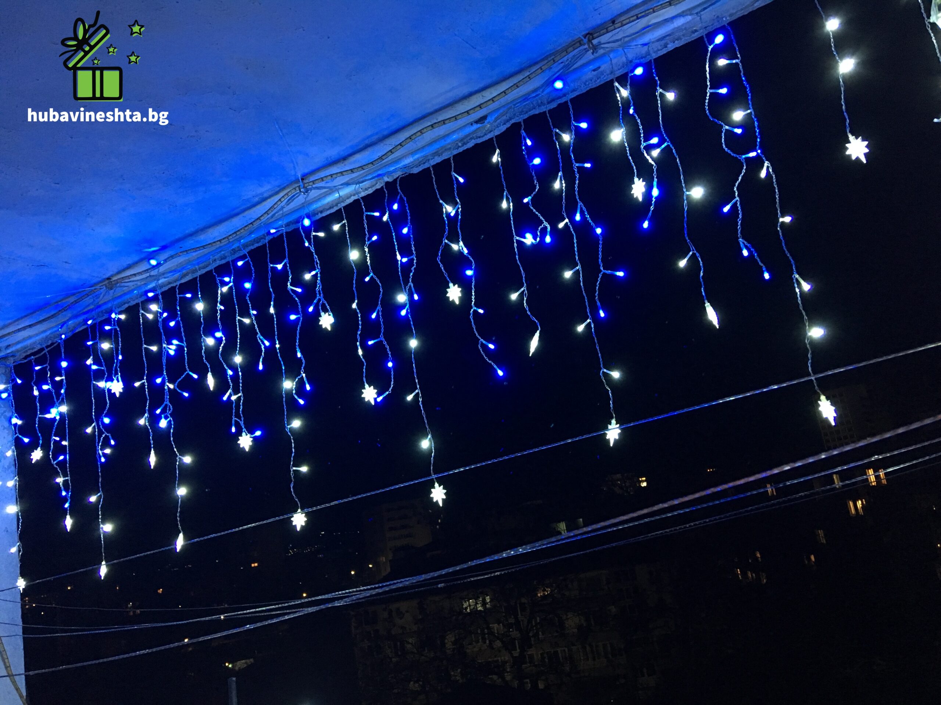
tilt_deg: +11.9
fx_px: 788
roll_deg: +8.7
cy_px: 352
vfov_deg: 48.2
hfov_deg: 61.7
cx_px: 470
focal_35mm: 29
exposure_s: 1/17
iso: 400
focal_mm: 4.15
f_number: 2.2
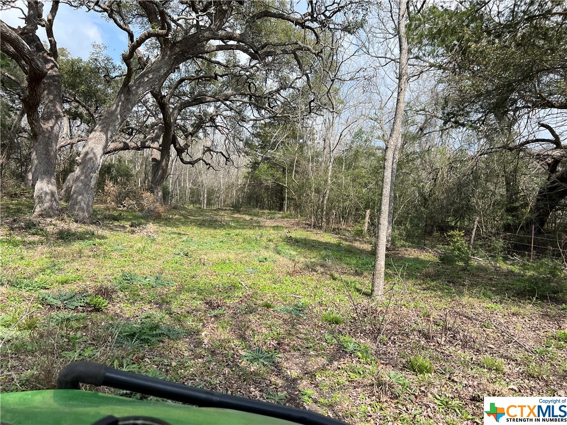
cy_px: 212
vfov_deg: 53.1
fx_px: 426
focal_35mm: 26
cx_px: 284
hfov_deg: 67.3
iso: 50
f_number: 1.5
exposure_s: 1/2457
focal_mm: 5.7
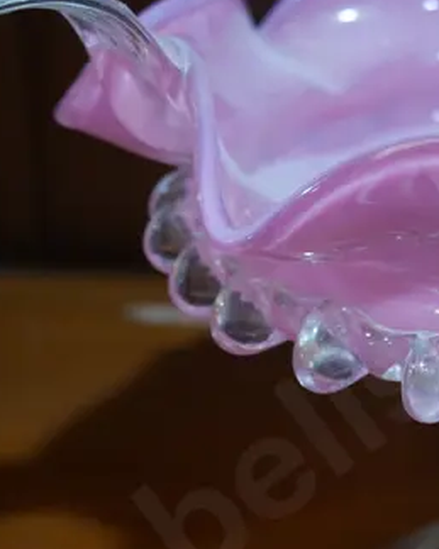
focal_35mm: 105
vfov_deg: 18.3
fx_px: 1706
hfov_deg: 14.2
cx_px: 544
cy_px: 274
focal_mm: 17
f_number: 4
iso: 800
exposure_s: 1/60
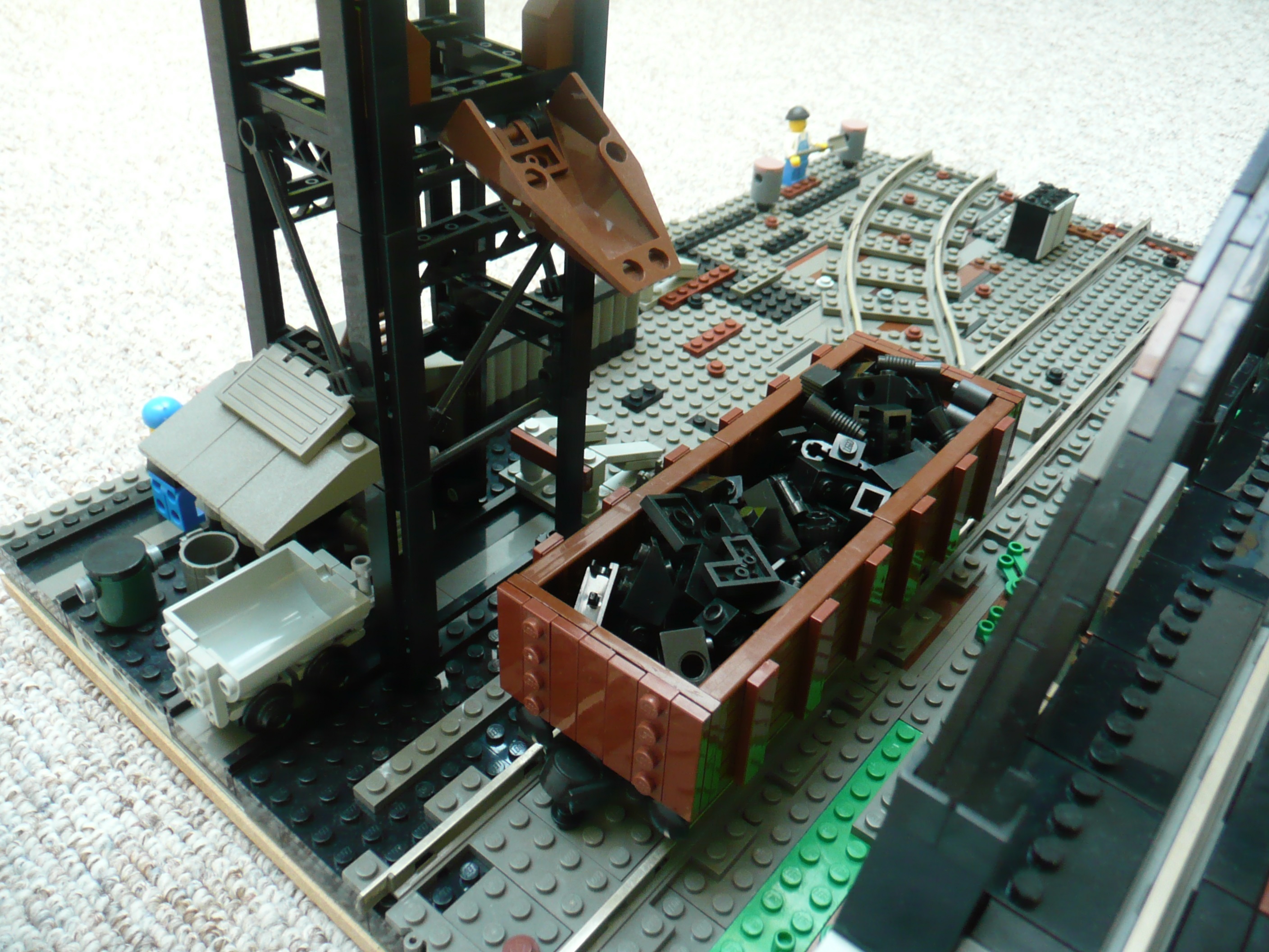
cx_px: 634
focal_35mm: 28
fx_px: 1026
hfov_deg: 63.4
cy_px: 476
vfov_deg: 49.7
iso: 200
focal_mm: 4.6
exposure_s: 1/8
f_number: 3.3
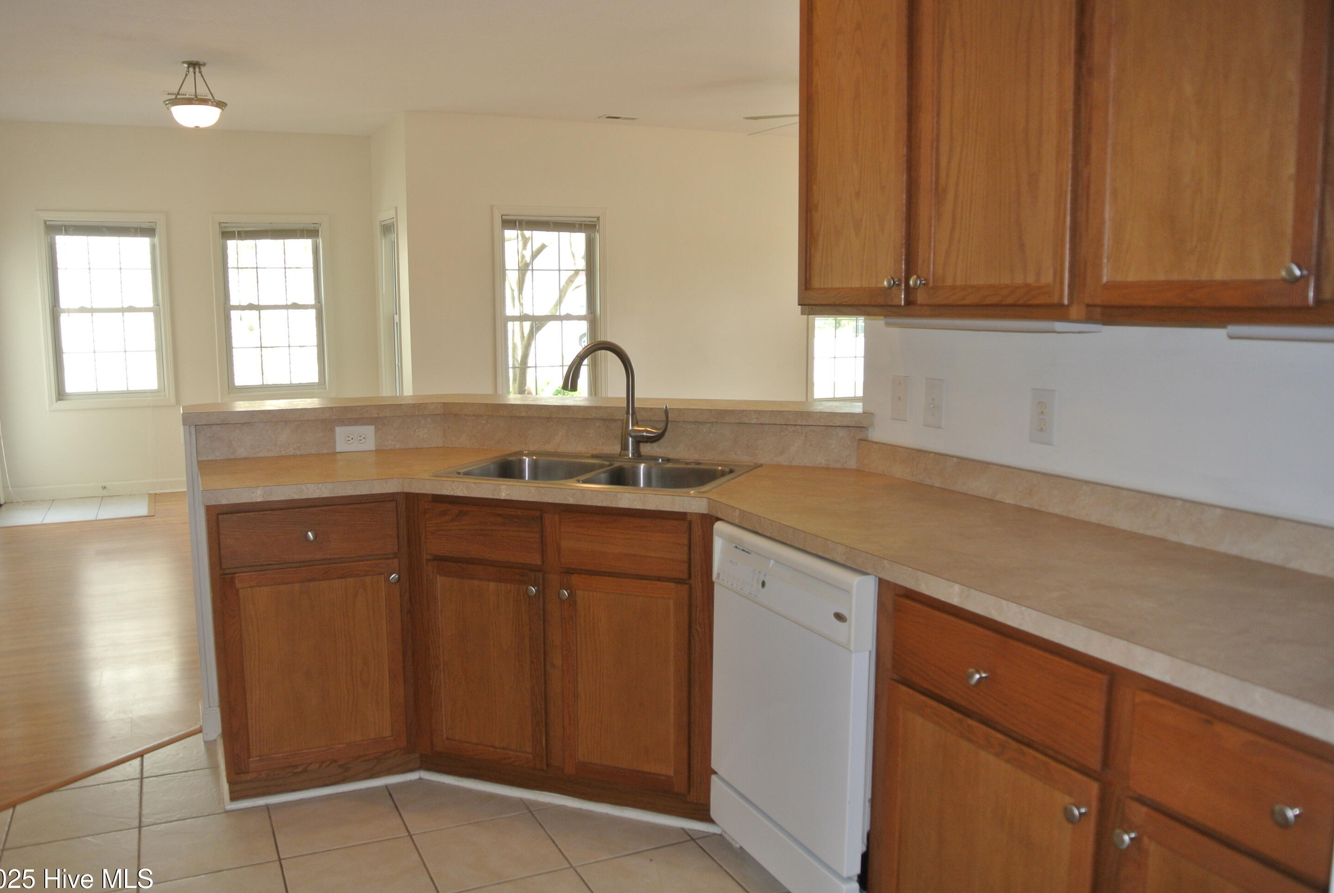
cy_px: 458
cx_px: 648
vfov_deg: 46.5
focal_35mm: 28
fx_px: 1039
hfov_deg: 65.4
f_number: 3.5
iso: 200
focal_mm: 10
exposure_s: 1/60
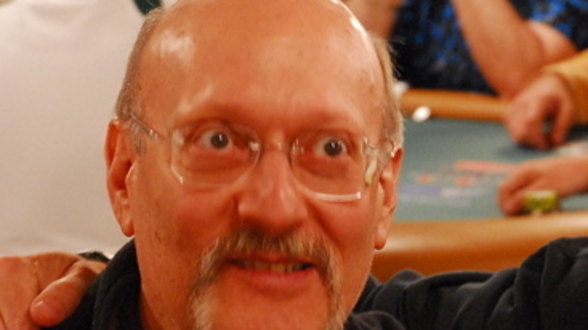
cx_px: 587
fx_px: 3491
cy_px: 219
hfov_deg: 9.6
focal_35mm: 224
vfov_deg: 5.4
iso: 1000
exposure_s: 1/30
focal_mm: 50
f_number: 4.5
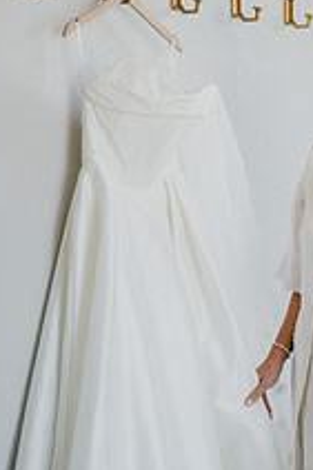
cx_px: 269
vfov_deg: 20.0
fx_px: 1332
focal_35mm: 102
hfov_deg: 13.3
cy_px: 237
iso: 1600
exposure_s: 1/1000
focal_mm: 48
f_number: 2.8
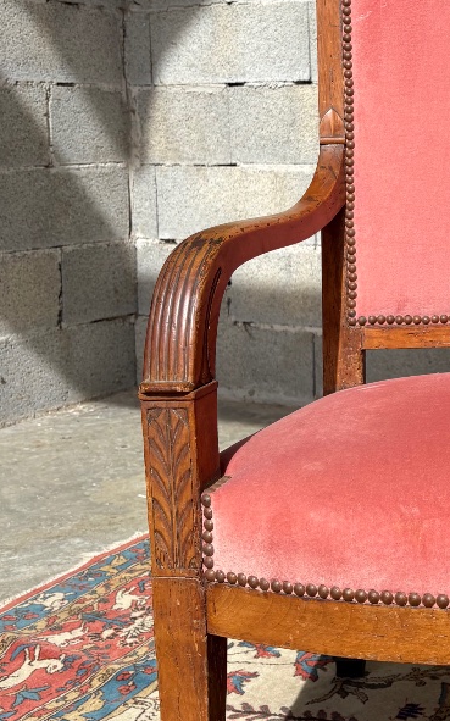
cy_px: 254
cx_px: 507
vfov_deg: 36.0
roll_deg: +0.1
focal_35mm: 56
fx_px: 1100
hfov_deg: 21.8
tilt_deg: -5.1
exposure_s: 1/2075
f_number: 1.6
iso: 50
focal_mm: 5.96
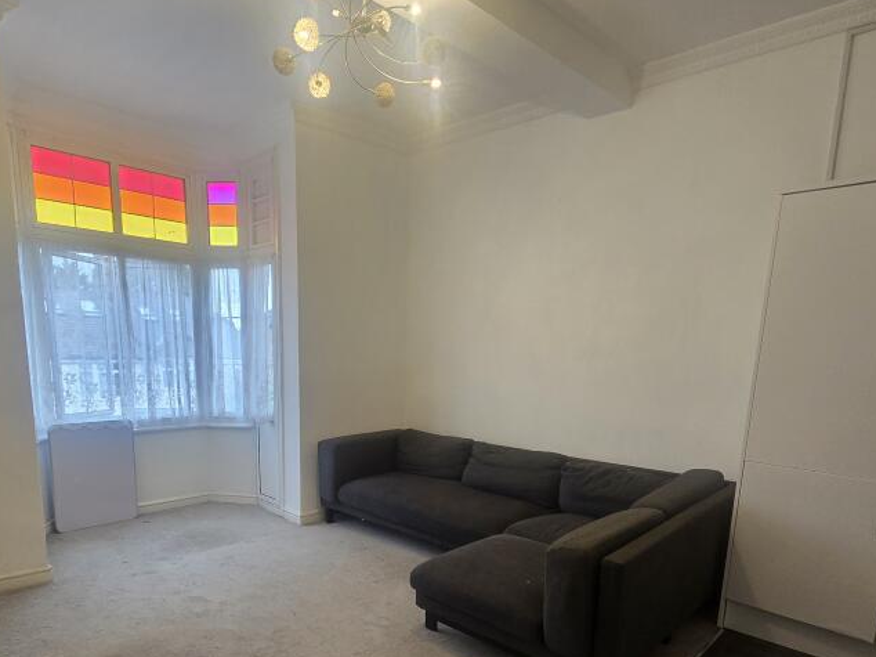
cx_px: 384
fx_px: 531
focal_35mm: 21
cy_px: 452
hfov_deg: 78.7
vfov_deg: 61.4
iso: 80
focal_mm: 2.2
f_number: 2.2
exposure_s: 1/50
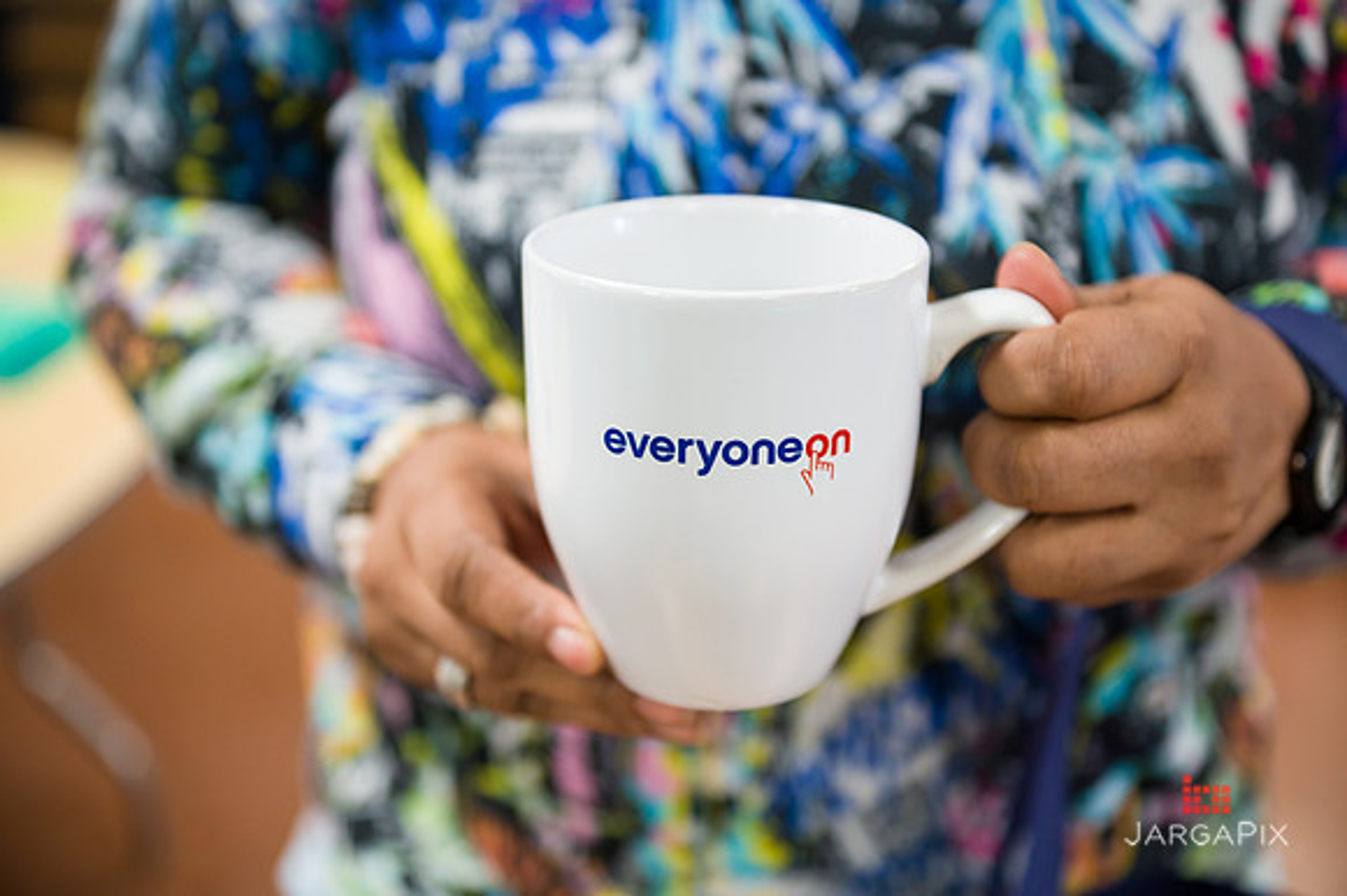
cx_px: 674
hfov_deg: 41.1
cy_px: 448
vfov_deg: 28.0
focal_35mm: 48
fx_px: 1795
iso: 1600
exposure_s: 1/200
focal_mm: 48
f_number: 3.2
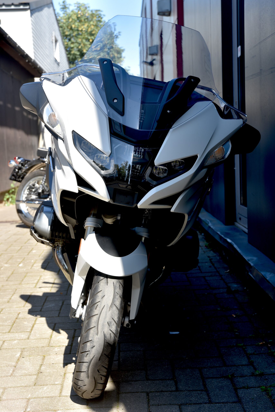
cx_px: 138
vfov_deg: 35.6
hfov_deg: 24.2
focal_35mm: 56
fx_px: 641
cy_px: 206
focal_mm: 56
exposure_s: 1/160
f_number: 6.3
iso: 100
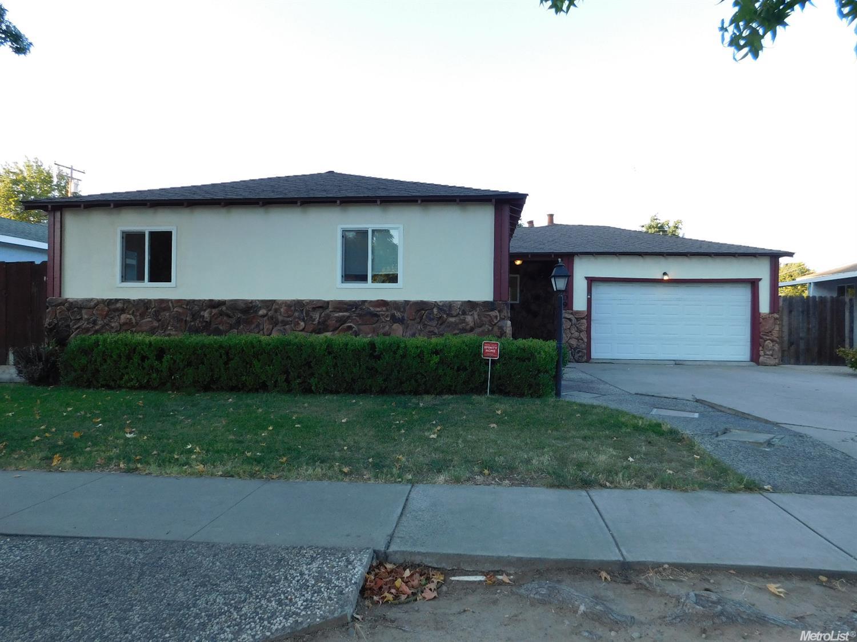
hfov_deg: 73.9
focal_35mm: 23
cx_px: 428
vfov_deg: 58.9
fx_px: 569
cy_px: 321
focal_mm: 4
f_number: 3
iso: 125
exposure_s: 1/160
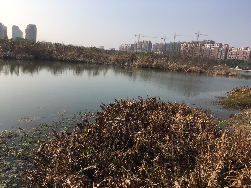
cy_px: 94
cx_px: 126
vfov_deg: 48.2
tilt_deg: -9.4
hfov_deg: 61.7
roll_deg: -6.9
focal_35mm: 29
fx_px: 210
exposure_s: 1/1637
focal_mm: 4.15
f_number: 2.2
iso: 25
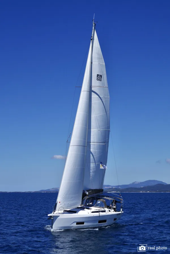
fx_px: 457
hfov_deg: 21.1
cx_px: 85
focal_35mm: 64
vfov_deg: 31.2
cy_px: 127
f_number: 11
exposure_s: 1/800
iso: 200
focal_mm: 43
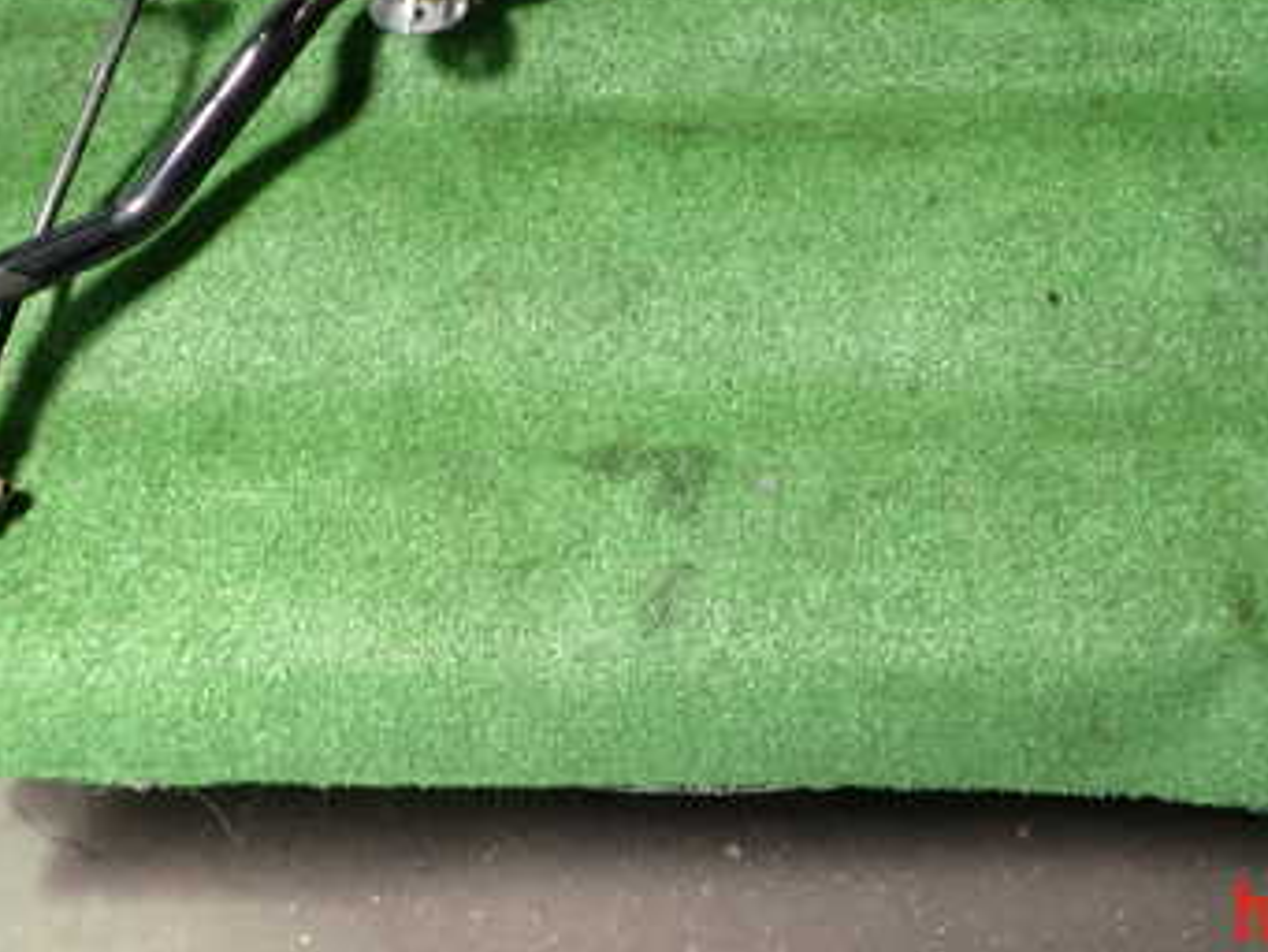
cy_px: 126
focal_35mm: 44
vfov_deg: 31.6
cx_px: 959
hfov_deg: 41.6
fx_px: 1612
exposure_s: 1/60
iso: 160
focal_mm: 4.5
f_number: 2
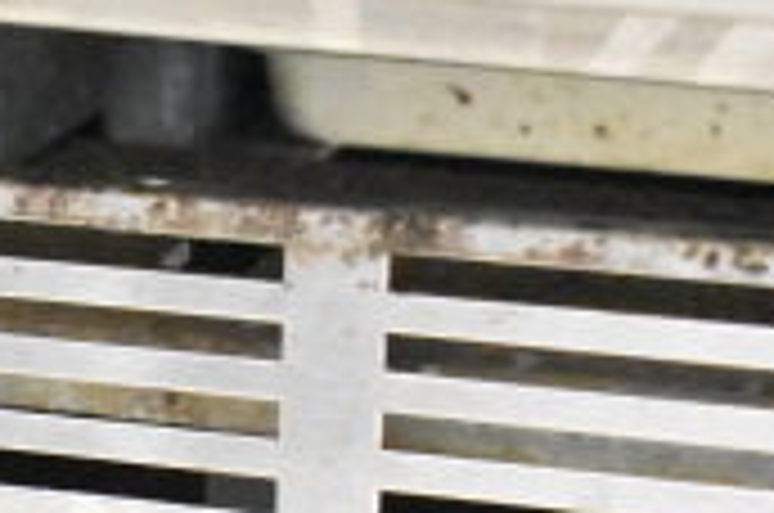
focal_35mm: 192
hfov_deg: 10.6
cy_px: 718
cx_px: -90
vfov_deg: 7.0
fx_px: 4120
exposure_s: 1/60
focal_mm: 36
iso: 20000
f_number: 4.8
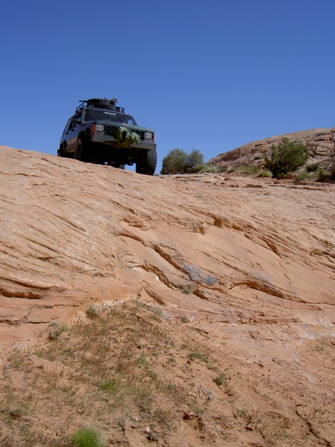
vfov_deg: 47.9
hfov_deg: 36.8
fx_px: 503
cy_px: 224
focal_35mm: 39
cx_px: 168
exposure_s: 1/800
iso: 100
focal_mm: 8
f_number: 4.7
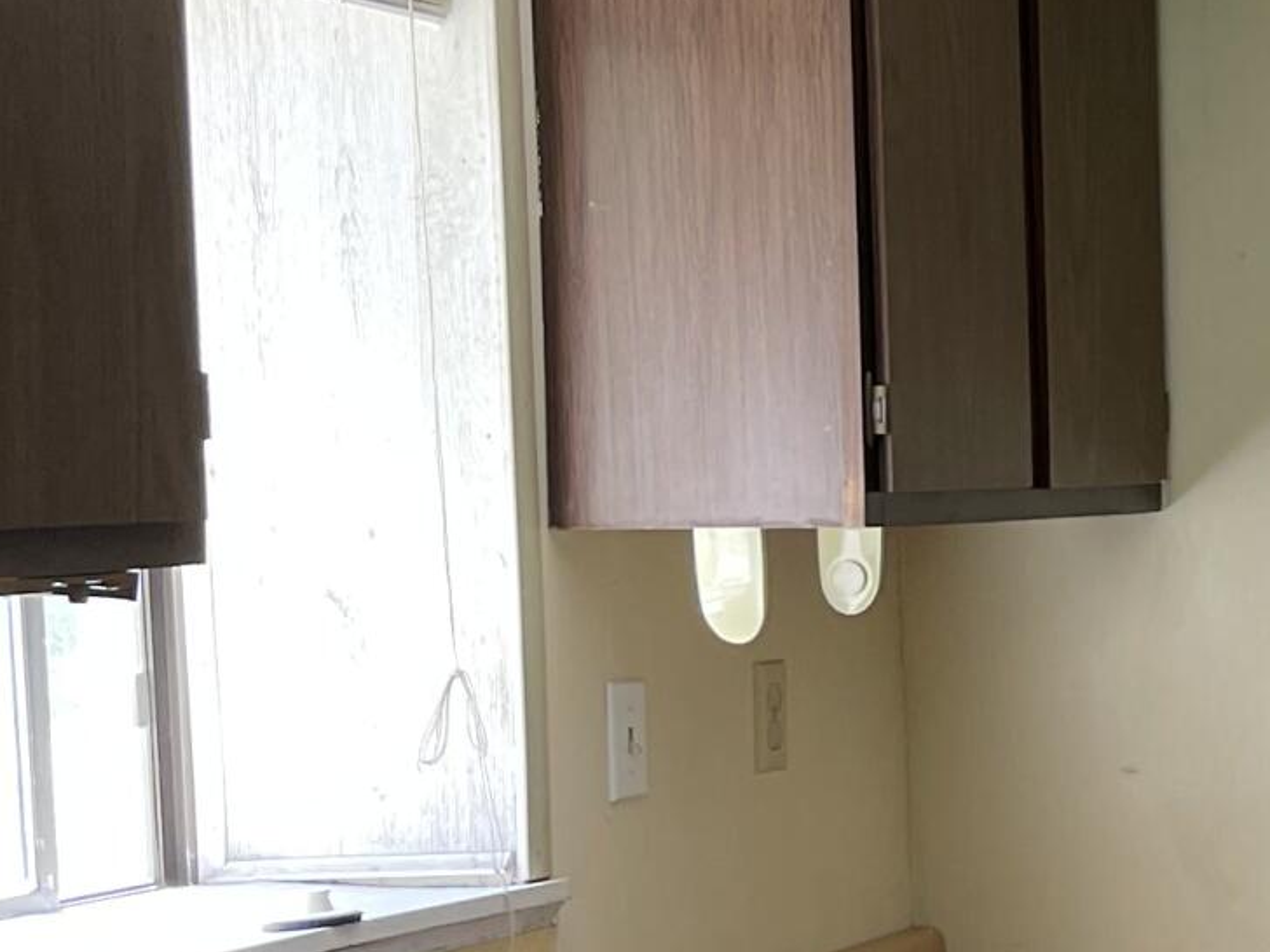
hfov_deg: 17.4
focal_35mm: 103
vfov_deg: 14.3
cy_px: 668
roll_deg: +0.1
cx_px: 1835
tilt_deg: -3.5
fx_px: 3779
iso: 125
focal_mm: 5.1
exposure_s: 1/121
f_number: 1.6
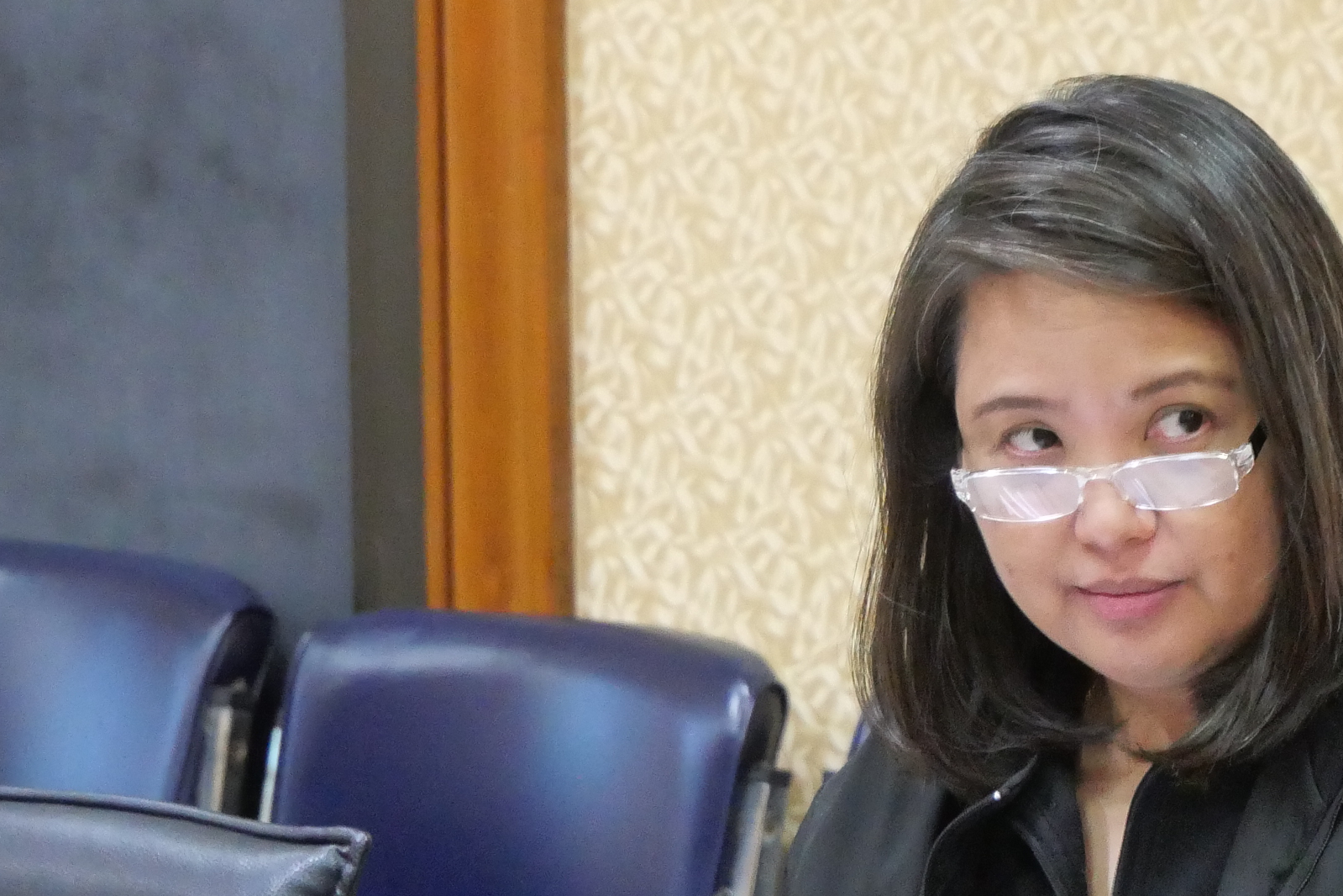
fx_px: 10743
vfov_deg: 4.8
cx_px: 1154
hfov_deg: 7.1
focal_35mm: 288
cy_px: 624
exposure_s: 1/20
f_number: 5.6
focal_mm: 60
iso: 3200
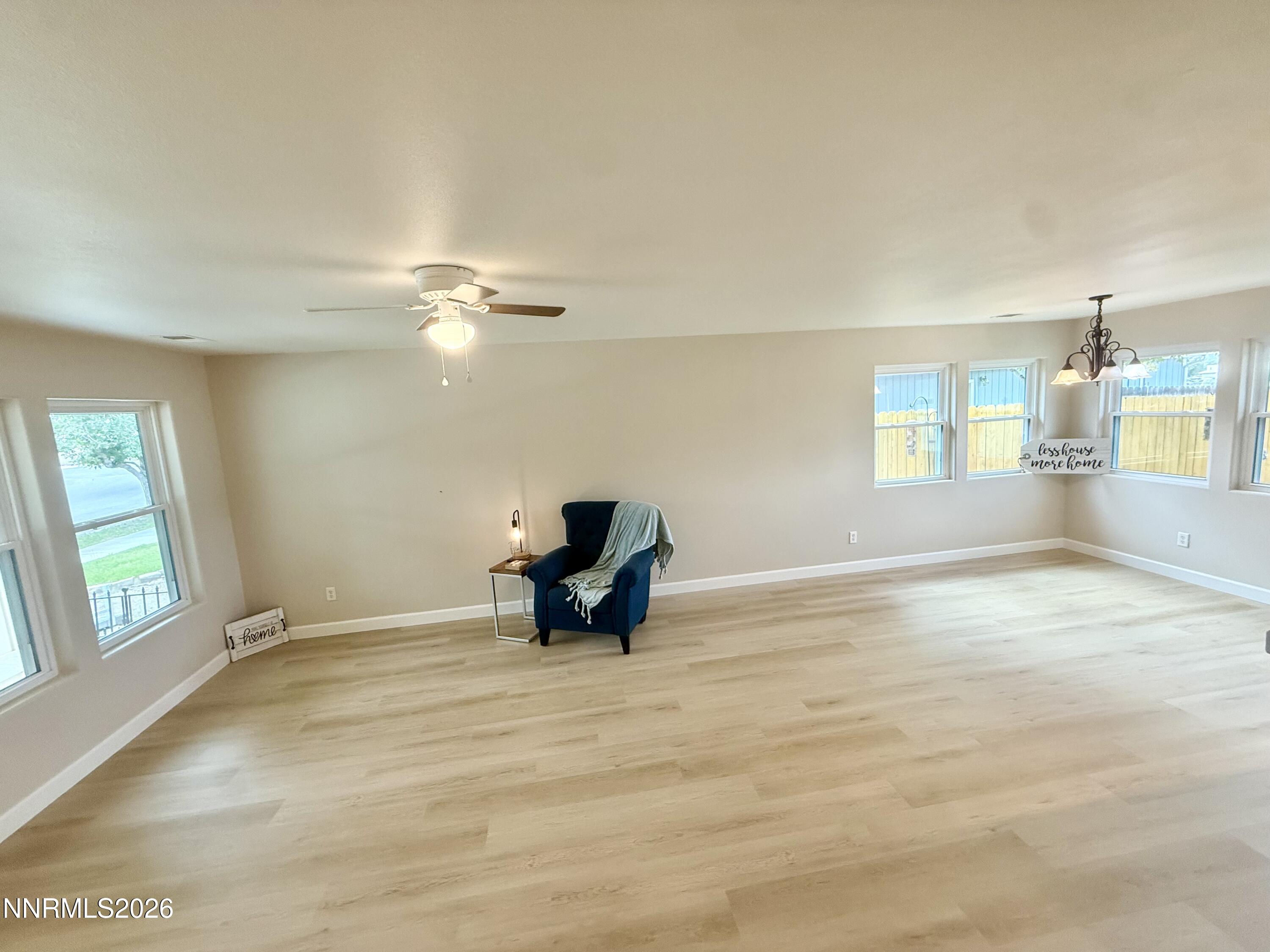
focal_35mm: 14
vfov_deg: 85.7
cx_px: 635
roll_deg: +3.8
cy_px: 476
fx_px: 514
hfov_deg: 102.1
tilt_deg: -7.5
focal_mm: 2.22
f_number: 2.2
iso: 200
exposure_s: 1/120
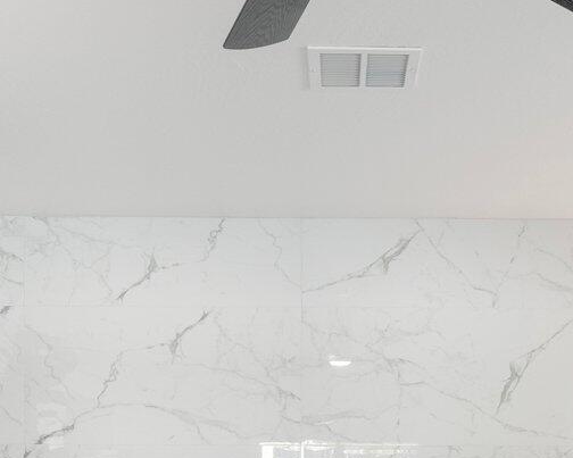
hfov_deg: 30.8
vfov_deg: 23.6
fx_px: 1034
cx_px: 364
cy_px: 484
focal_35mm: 61
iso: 1000
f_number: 8
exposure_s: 1/5
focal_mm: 16
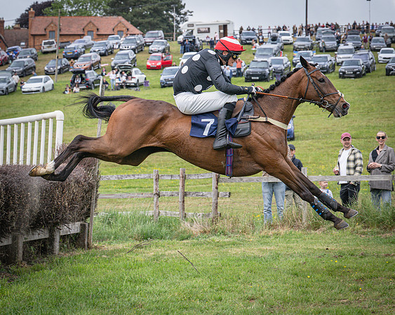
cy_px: 154
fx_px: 1406
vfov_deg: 12.8
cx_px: 228
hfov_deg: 16.0
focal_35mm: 120
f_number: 5
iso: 400
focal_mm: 70
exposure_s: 1/1600
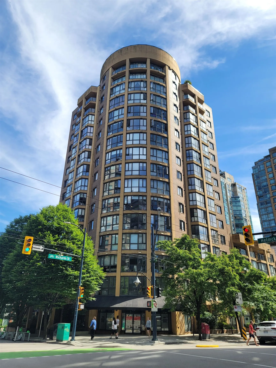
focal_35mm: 25
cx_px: 138
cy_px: 184
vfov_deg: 69.4
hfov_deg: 54.9
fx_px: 266
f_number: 1.8
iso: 20
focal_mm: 7
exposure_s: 1/682
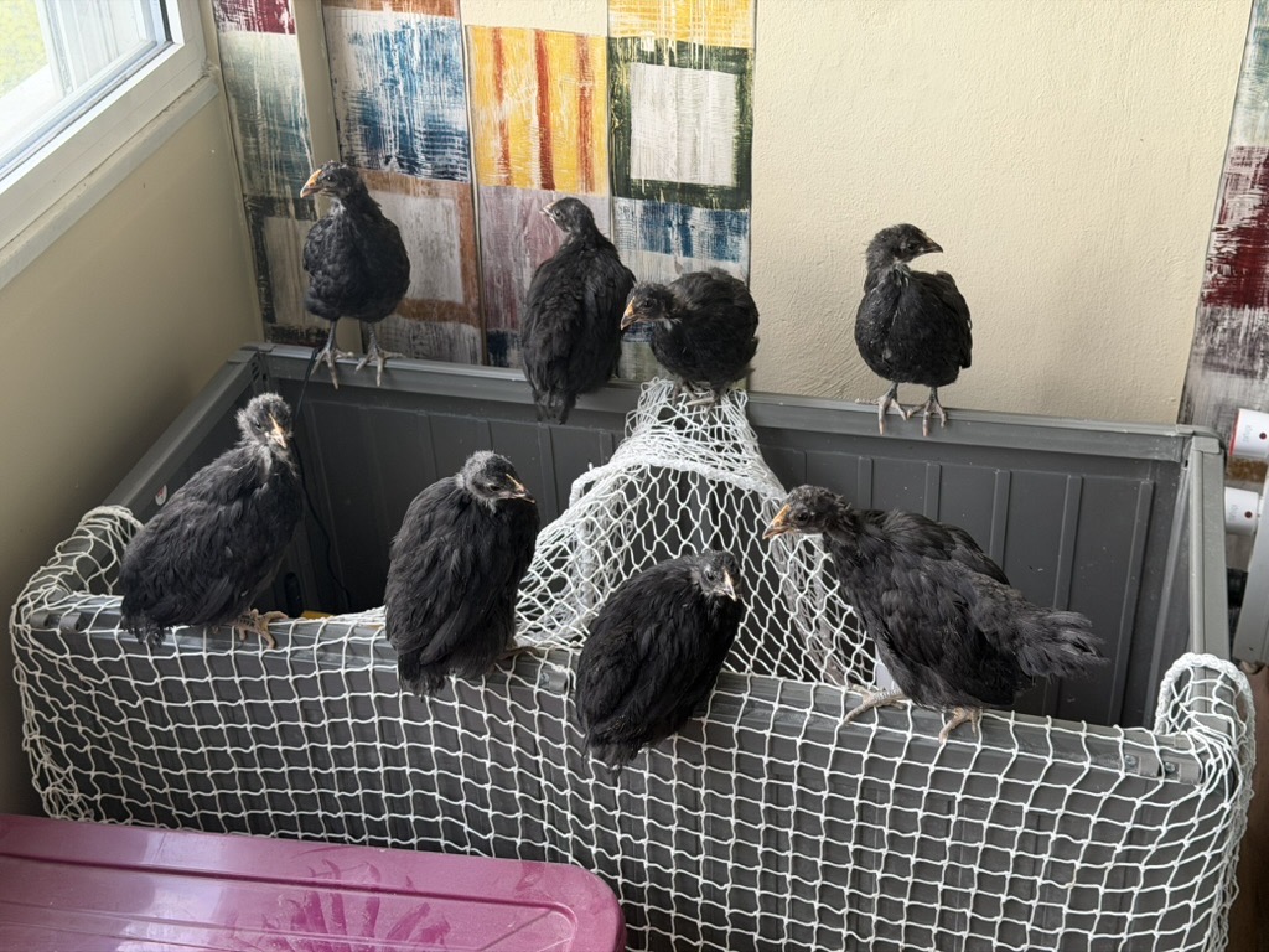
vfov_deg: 30.3
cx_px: 634
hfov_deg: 39.7
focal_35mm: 48
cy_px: 476
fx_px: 1760
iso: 200
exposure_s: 1/60
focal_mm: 6.76
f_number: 1.78
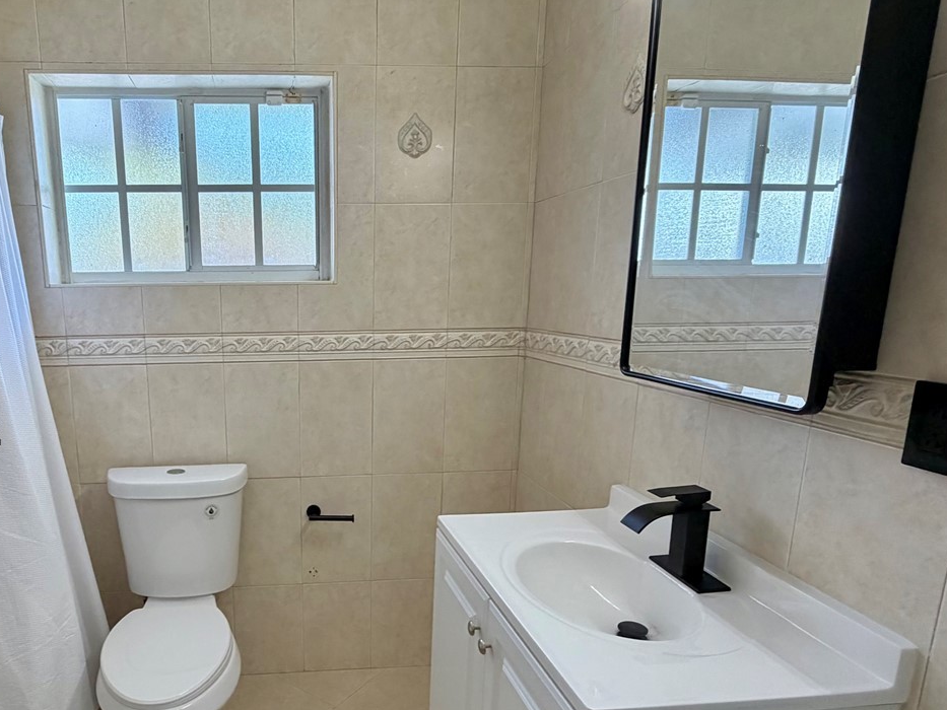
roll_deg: +1.4
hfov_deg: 69.4
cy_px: 436
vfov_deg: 56.3
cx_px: 312
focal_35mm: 24
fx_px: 657
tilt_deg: -12.0
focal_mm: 2.22
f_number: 2.2
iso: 320
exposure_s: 1/120
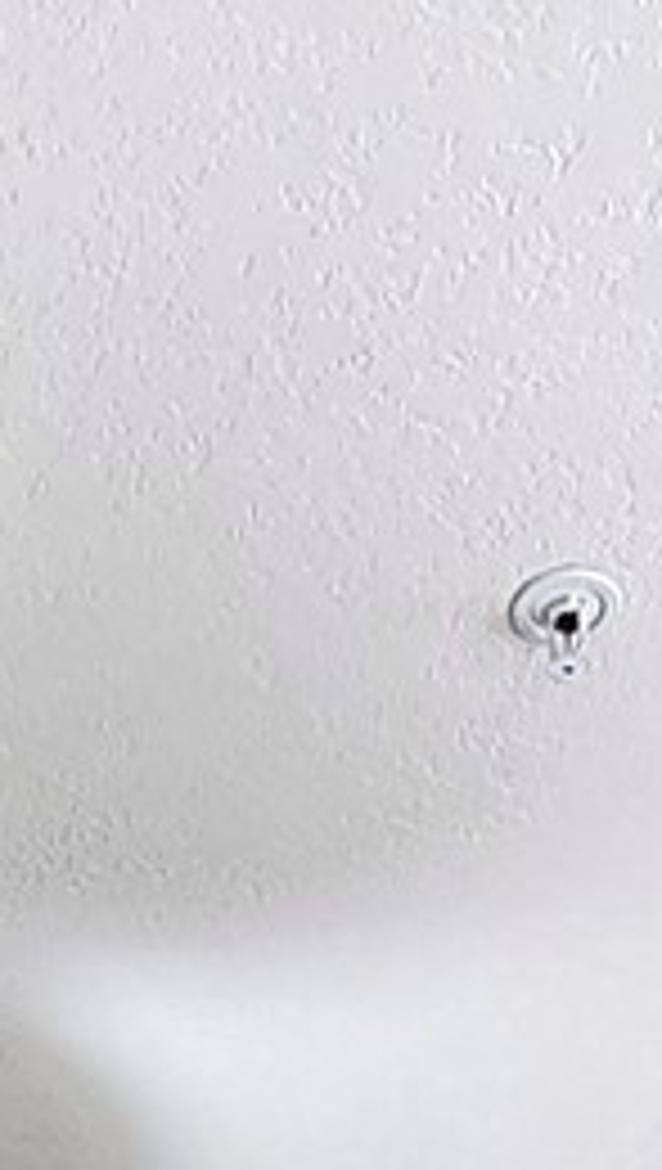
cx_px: 275
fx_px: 2704
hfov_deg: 13.9
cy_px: 2588
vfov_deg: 16.1
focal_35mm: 87
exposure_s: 1/60
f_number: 2.2
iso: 64
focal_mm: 2.2
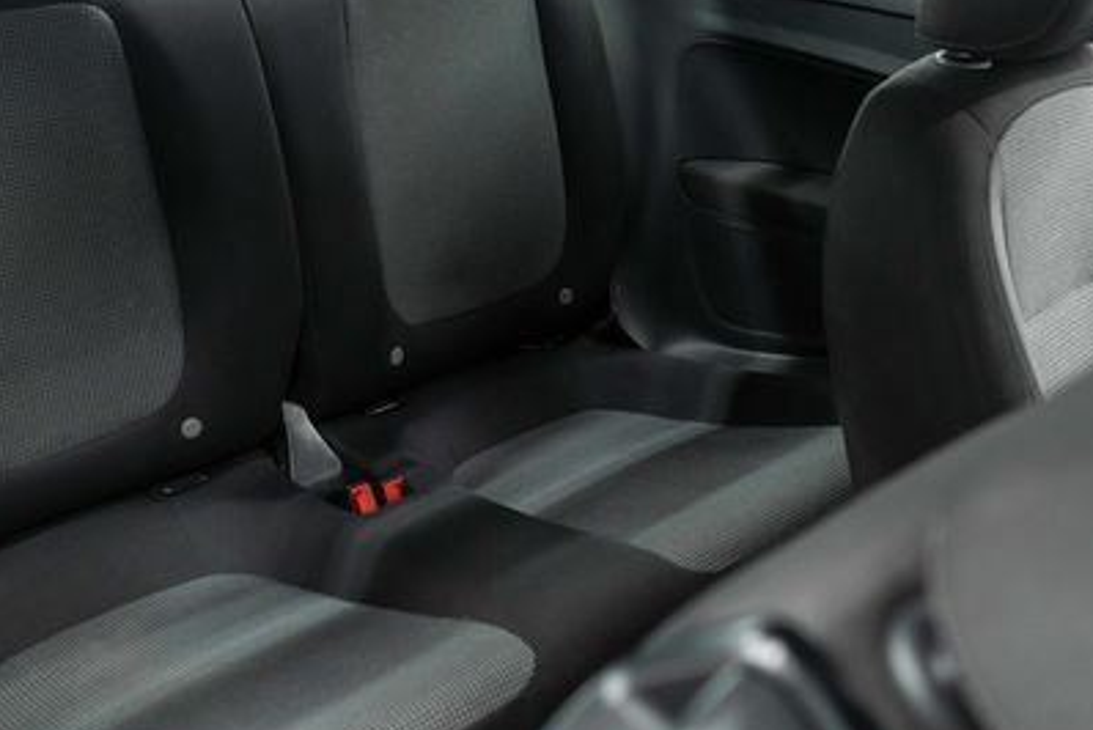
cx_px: 387
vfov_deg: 29.6
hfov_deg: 43.1
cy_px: 213
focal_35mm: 45
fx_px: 1367
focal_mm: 28
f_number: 3.2
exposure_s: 1/40
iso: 1600
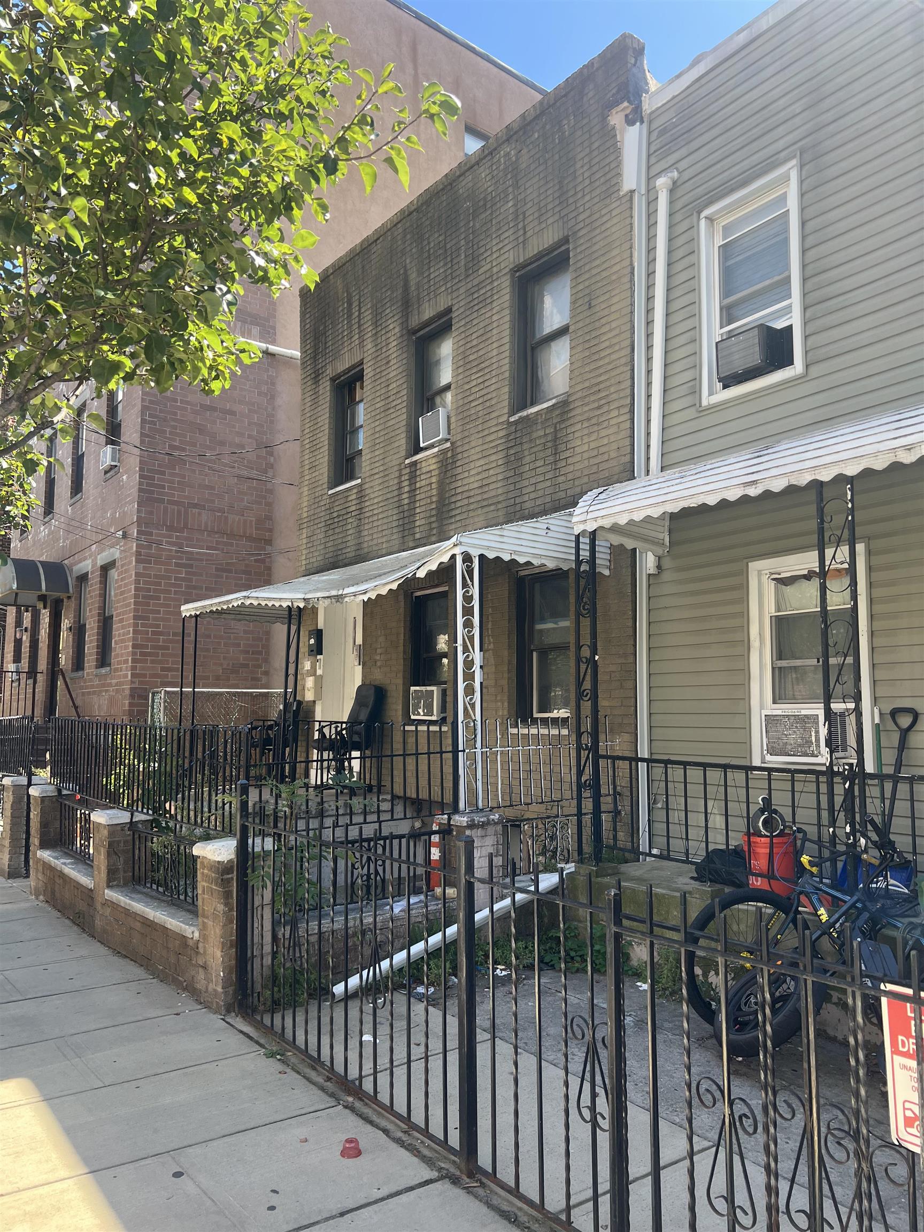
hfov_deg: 53.1
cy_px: 616
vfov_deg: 67.3
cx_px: 462
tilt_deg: +5.9
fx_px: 925
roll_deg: +0.8
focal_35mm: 26
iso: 50
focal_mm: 5.7
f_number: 1.5
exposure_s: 1/696
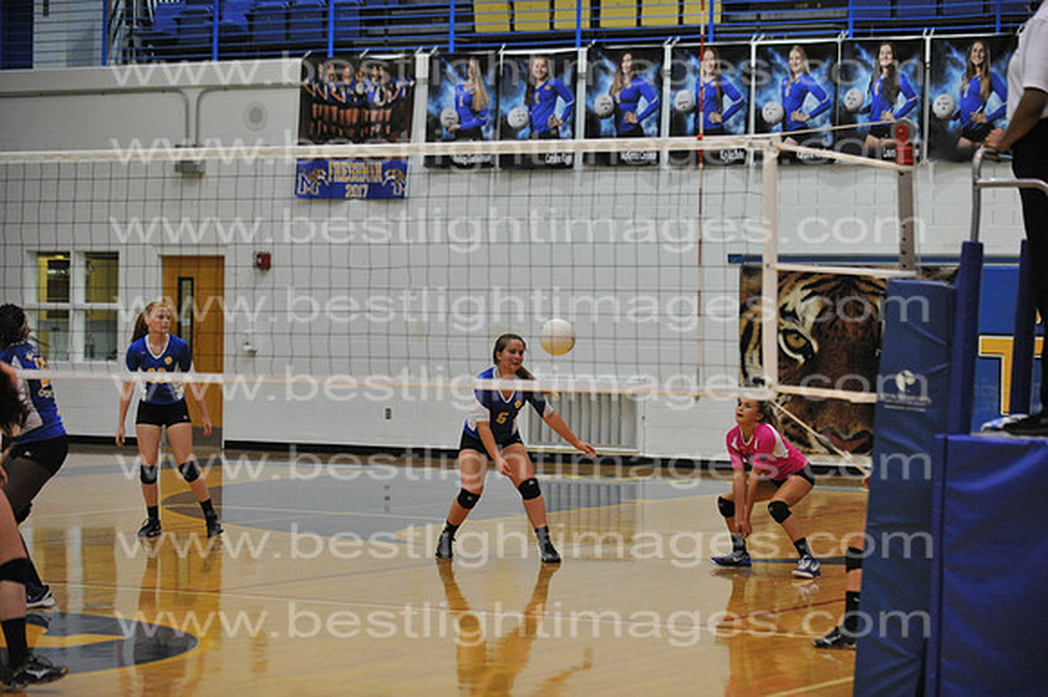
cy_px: 348
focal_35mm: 140
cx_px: 524
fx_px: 4073
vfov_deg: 9.8
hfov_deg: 14.7
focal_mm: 140
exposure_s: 1/800
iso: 8000
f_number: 3.2
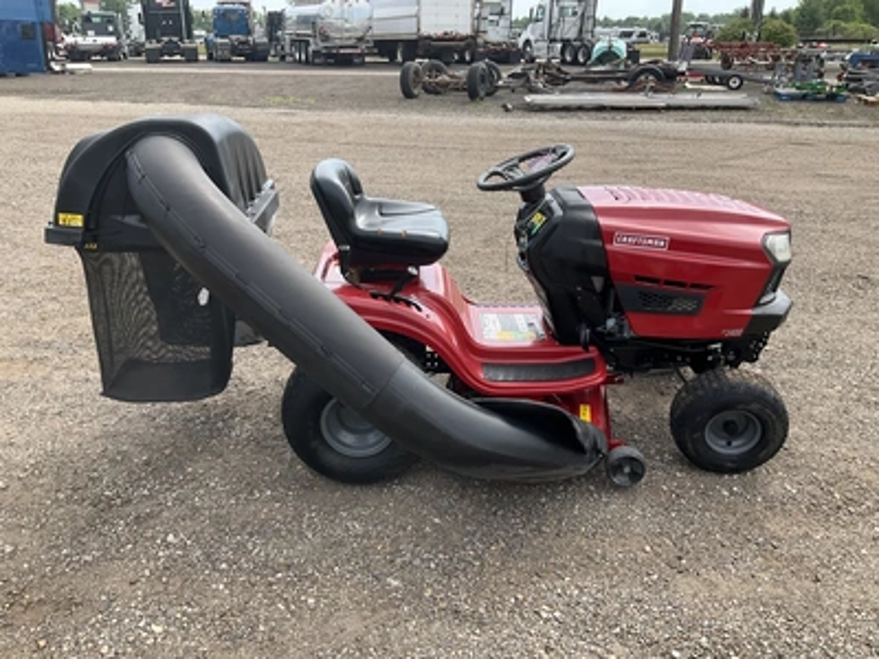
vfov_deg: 48.2
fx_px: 736
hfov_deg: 61.7
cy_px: 330
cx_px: 440
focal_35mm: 29
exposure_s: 1/719
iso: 25
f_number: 1.8
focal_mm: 3
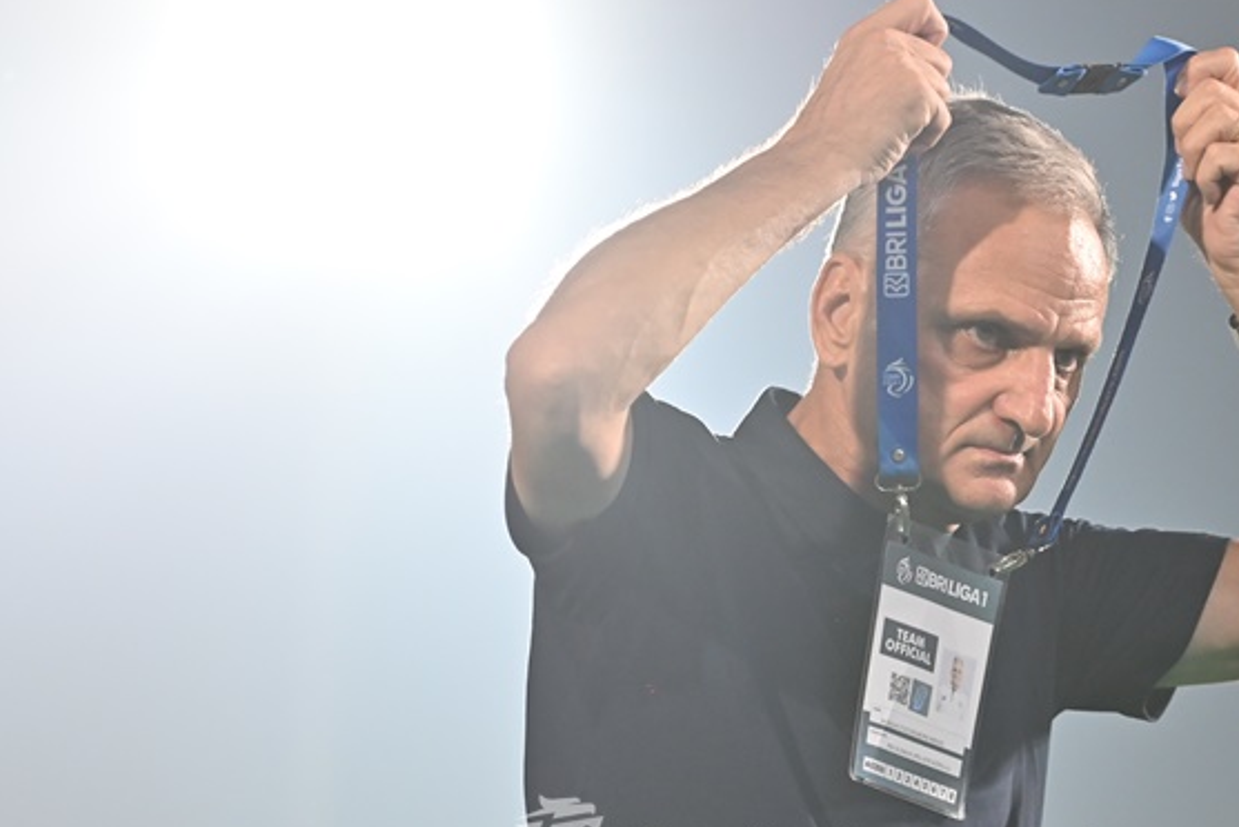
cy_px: 584
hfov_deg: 10.2
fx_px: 6921
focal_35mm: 201
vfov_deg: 6.8
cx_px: 965
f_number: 2.8
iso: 1250
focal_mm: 112
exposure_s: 1/500
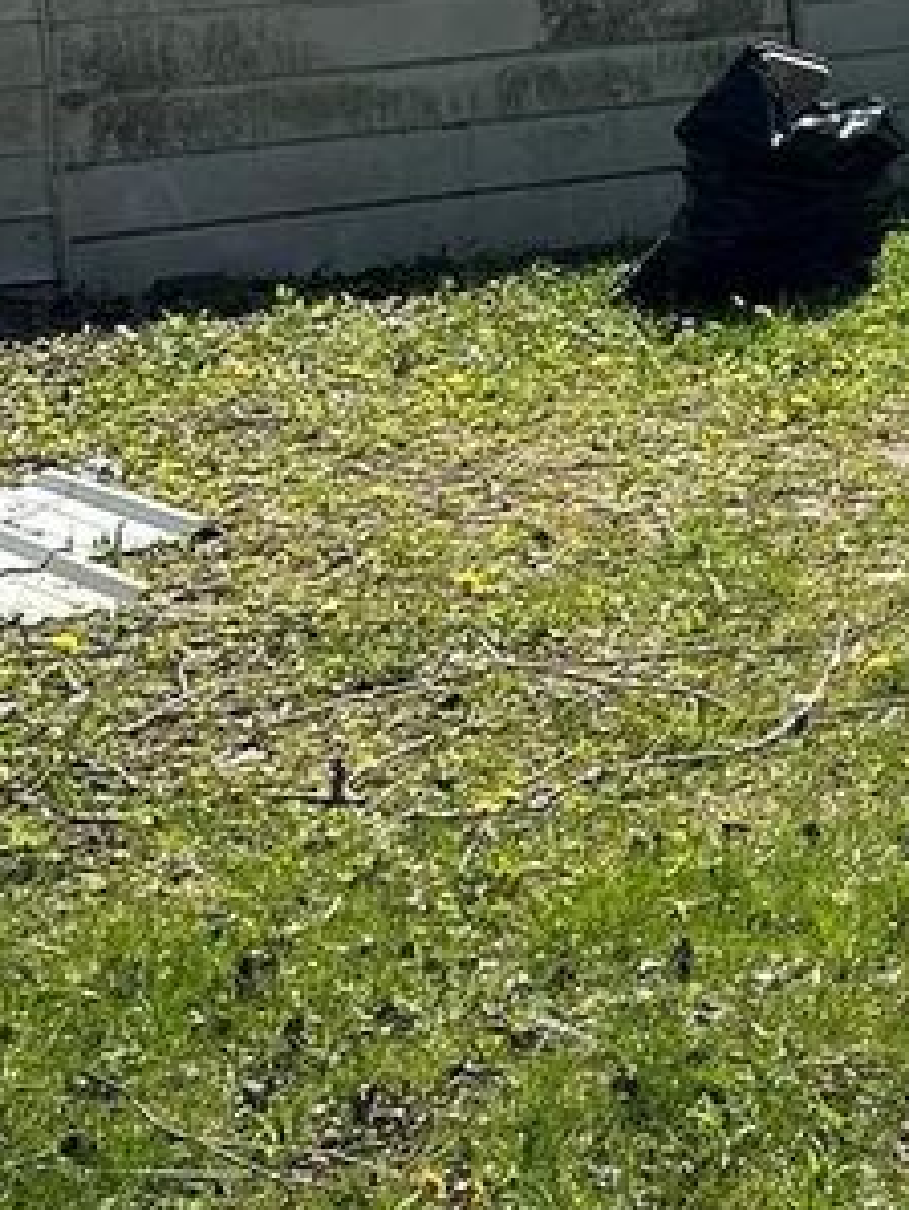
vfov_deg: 16.1
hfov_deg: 11.4
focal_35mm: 119
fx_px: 4161
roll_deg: +2.5
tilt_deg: -1.6
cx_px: 1741
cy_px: -112
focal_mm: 5.7
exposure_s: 1/3356
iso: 50
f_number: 1.5
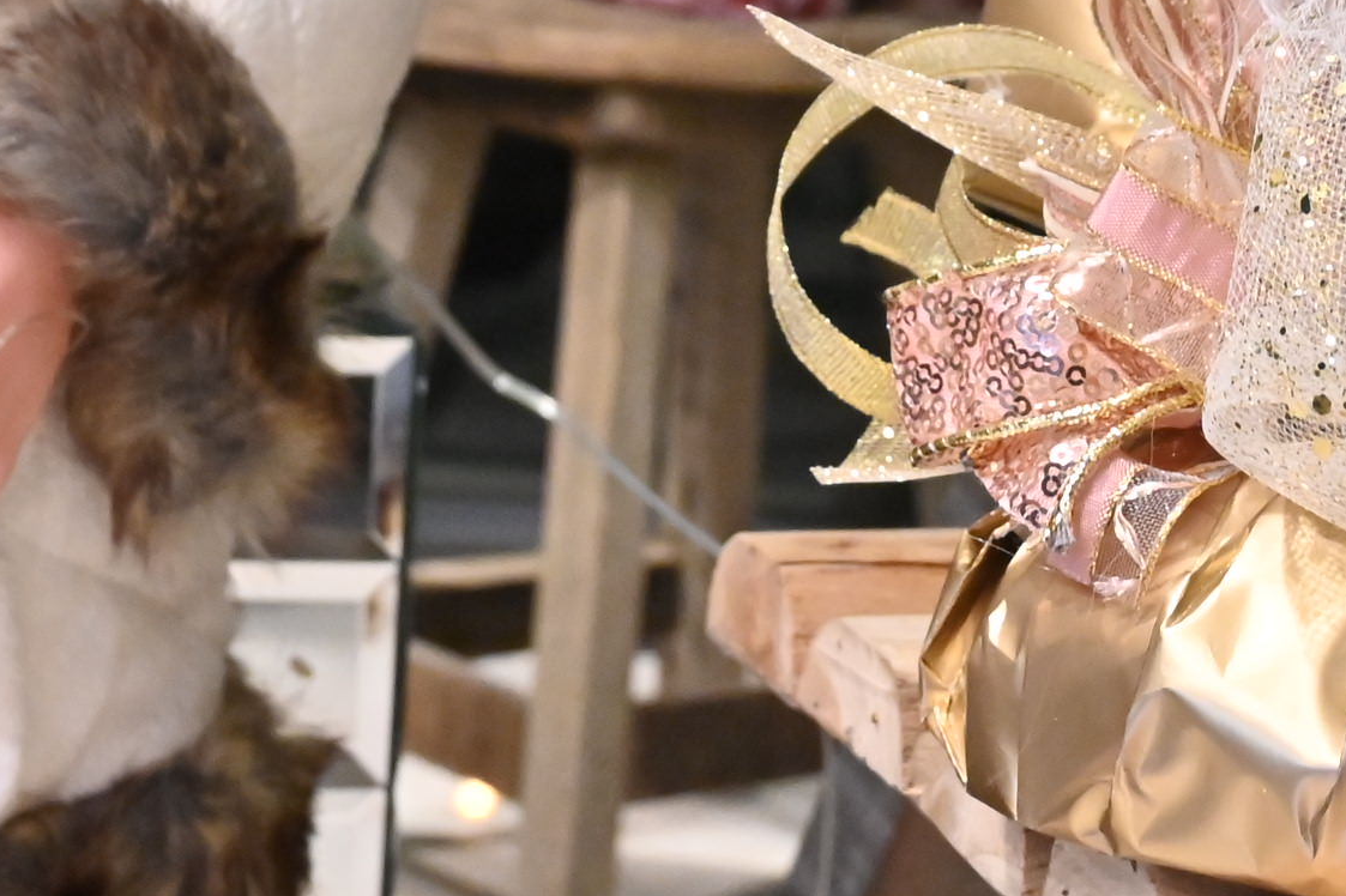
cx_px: 923
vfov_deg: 10.6
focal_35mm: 121
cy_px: -756
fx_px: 4522
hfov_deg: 16.9
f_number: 6.3
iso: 3200
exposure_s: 1/100
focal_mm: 30
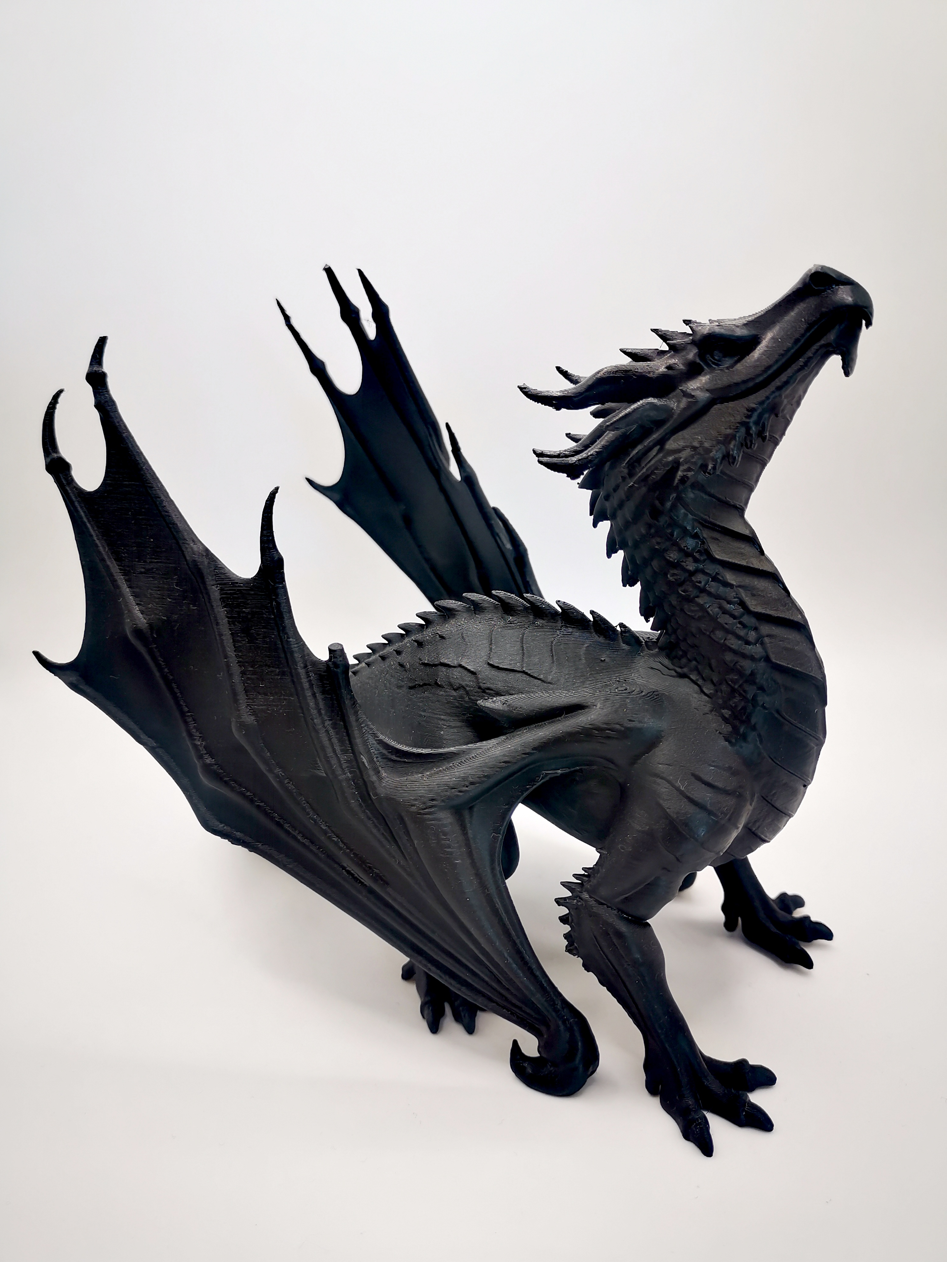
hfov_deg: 51.4
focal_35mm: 27
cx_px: 474
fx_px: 985
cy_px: 631
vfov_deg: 65.3
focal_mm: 4.75
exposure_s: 1/100
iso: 80
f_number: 1.8
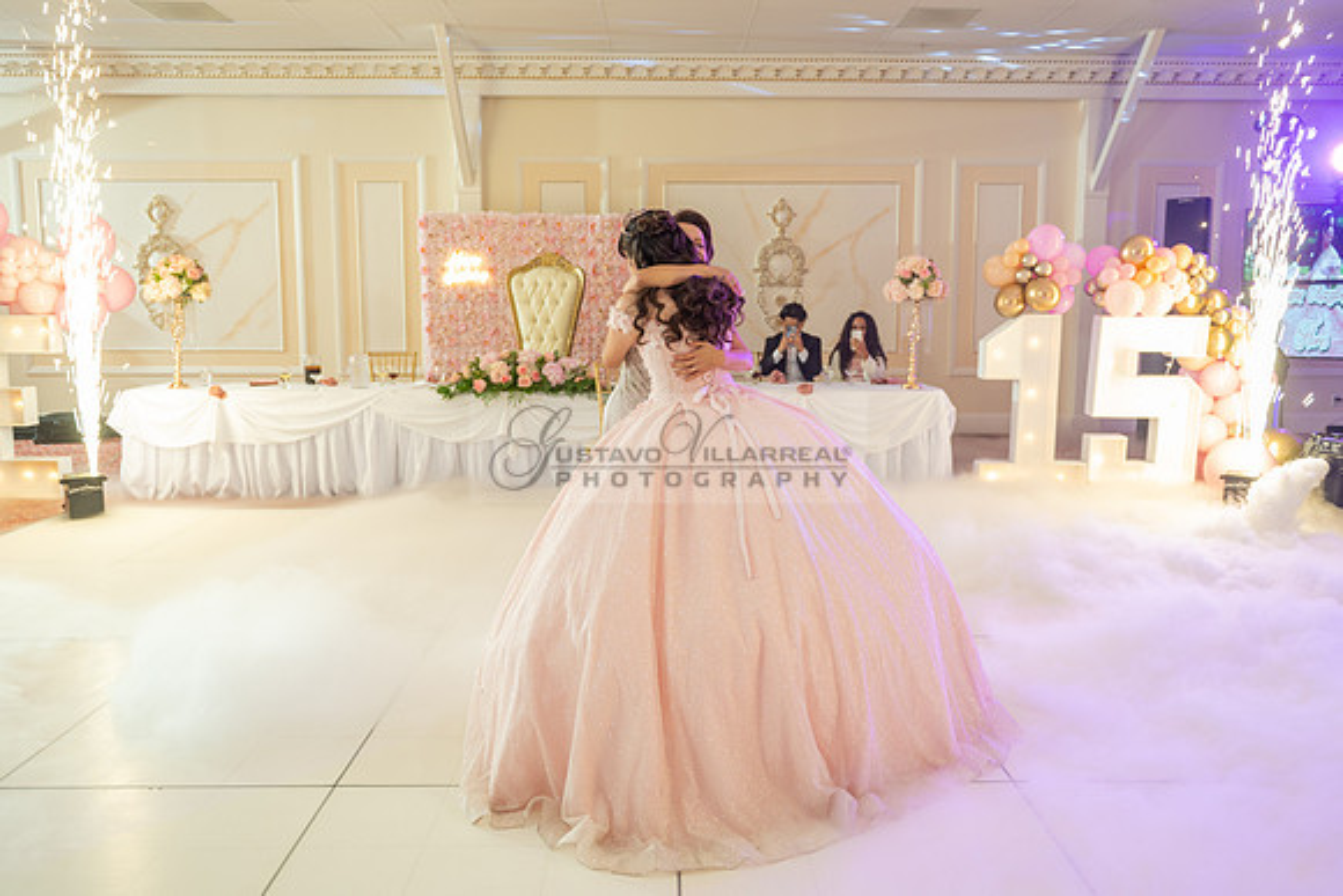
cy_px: 427
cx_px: 690
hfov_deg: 66.8
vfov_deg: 47.5
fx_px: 1019
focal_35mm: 27
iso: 400
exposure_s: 1/100
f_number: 2.8
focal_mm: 24
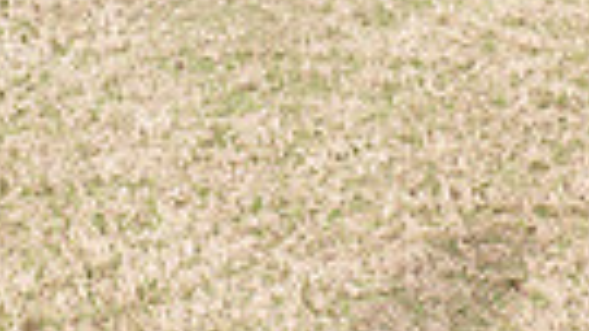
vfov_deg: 7.1
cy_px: -623
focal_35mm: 154
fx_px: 2406
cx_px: -4
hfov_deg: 13.8
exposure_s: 1/400
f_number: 6.3
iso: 100
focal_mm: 44
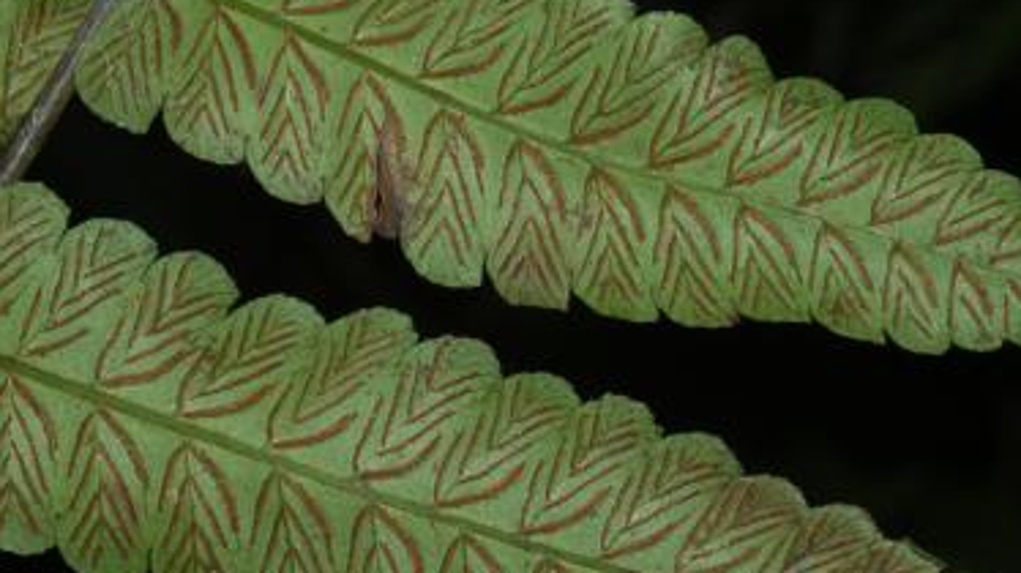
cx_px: 642
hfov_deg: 14.2
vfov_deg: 8.0
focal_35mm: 151
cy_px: 524
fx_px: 4086
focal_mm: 60
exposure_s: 1/60
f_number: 20
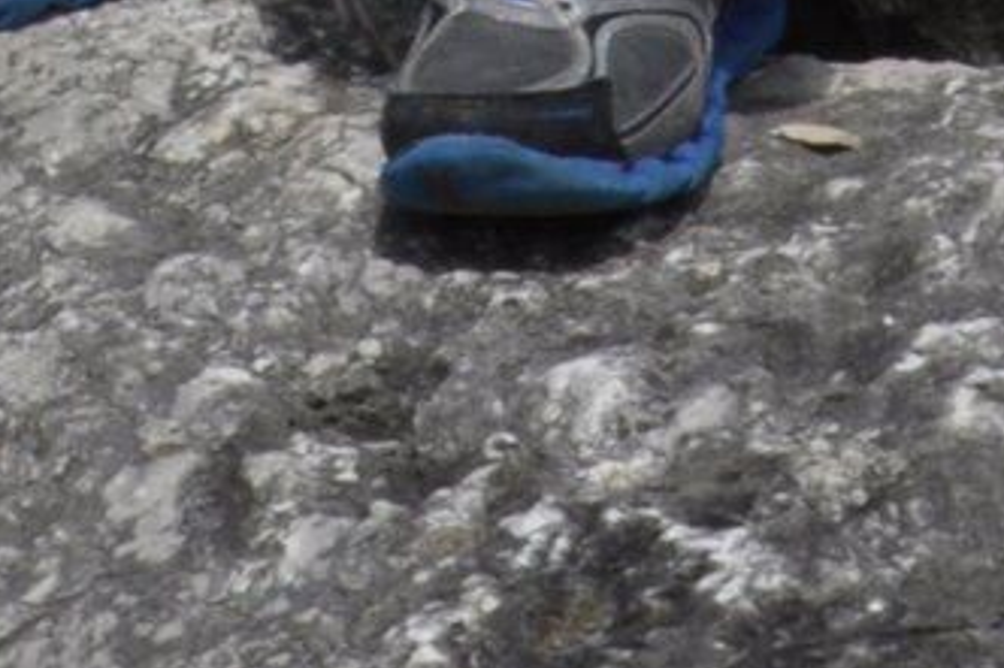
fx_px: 25783
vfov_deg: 1.5
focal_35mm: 925
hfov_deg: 2.2
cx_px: 133
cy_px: -1551
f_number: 32
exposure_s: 1/125
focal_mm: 80
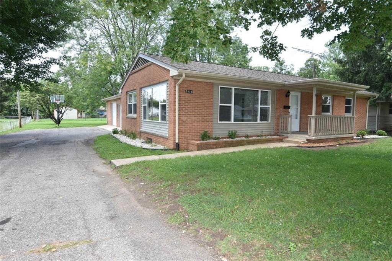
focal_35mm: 21
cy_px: 130
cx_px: 196
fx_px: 229
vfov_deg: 59.5
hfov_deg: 81.2
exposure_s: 1/125
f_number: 5.6
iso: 180
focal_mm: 14
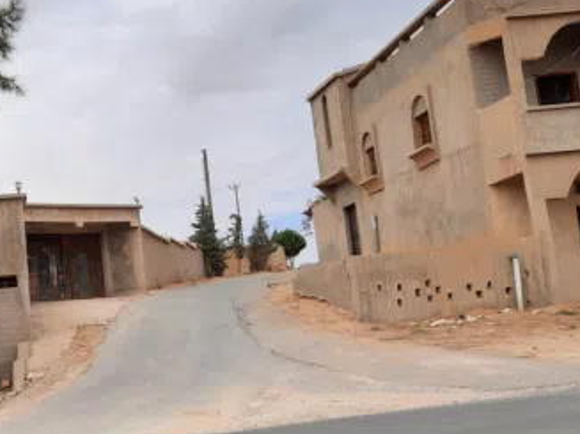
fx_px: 821
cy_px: 259
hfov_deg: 36.5
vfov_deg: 29.6
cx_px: 59
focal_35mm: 49
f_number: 2
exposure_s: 1/1106
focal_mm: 4.6
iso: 32
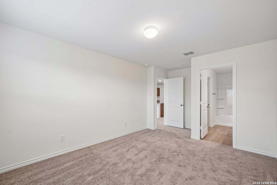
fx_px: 115
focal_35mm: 15
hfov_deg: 100.4
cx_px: 138
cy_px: 92
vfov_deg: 77.3
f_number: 8
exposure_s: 1/30
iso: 500
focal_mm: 15
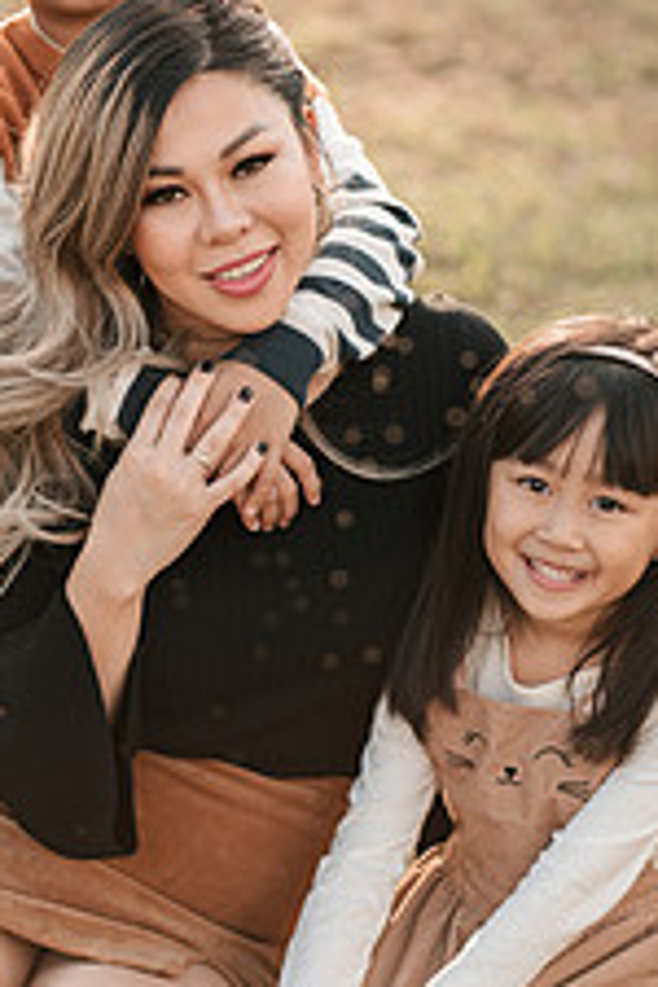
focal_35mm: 170
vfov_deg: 12.1
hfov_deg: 8.1
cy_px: 412
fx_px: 4660
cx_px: 303
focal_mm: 85
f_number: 2
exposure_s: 1/640
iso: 100
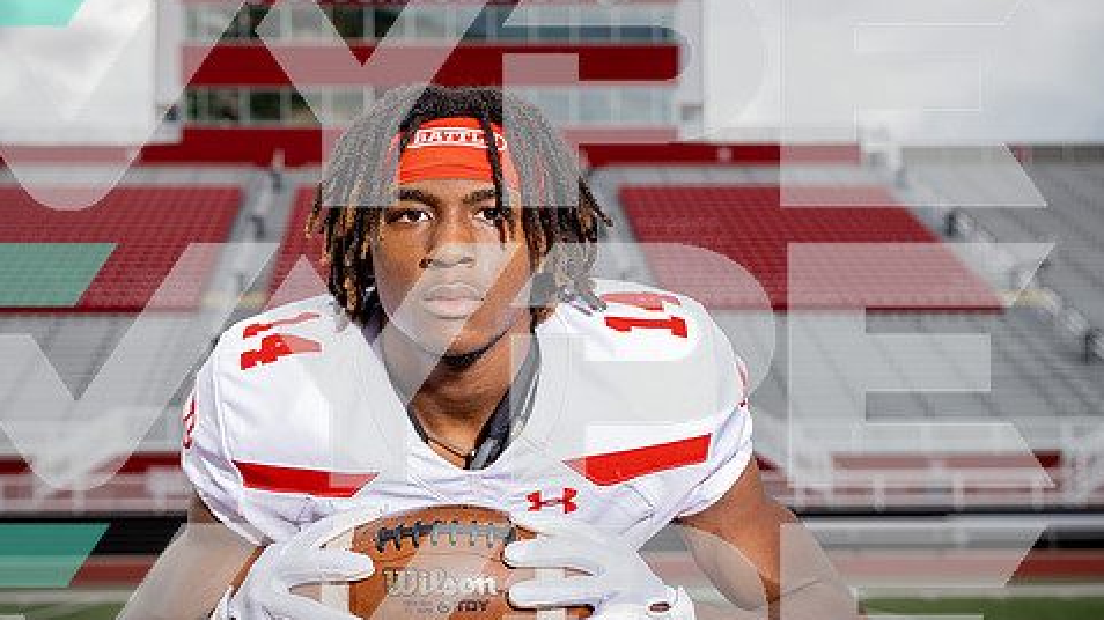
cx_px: 476
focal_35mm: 63
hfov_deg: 33.3
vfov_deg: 19.1
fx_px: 1844
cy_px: 366
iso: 200
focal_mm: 48
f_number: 4.5
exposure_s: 1/1000
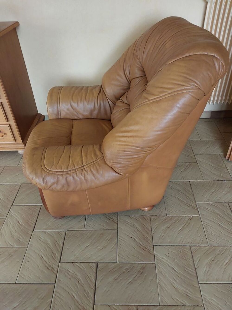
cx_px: 116
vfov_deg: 60.0
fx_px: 268
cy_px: 155
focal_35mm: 30
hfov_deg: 46.8
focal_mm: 4.6
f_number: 1.8
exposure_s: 1/25
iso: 320
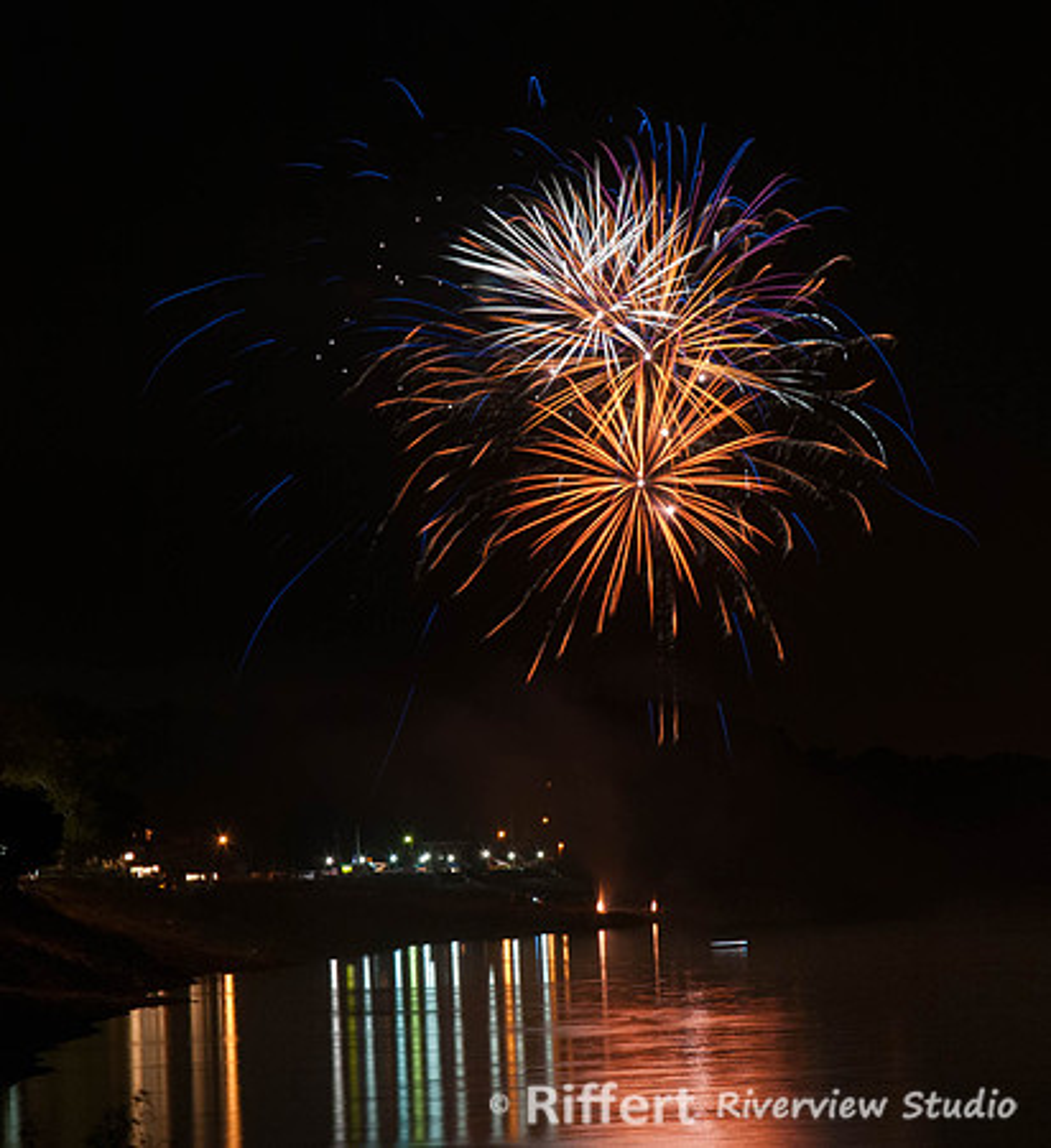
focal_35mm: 213
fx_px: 7673
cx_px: 606
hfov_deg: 7.8
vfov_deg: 8.6
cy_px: 539
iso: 100
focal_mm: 100
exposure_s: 17
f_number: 13
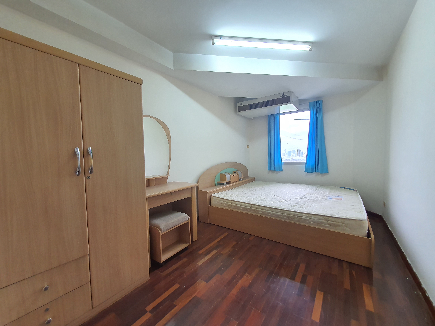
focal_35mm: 13
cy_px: 163
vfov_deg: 89.9
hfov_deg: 106.2
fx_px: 163
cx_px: 218
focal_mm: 1.8
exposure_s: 1/50
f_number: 2.2
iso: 125
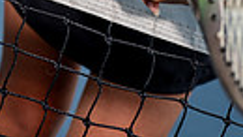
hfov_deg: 10.1
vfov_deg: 5.4
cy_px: -251
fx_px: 1378
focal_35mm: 214
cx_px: 140
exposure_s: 1/1000
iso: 100
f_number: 4
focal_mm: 59
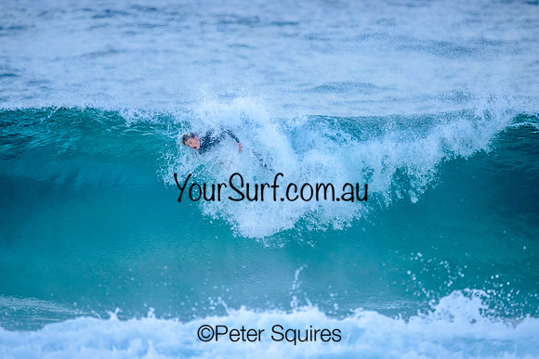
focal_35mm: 800
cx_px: 270
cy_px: 180
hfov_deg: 2.6
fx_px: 11980
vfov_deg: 1.7
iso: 2800
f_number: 6.3
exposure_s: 1/2000
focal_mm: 800
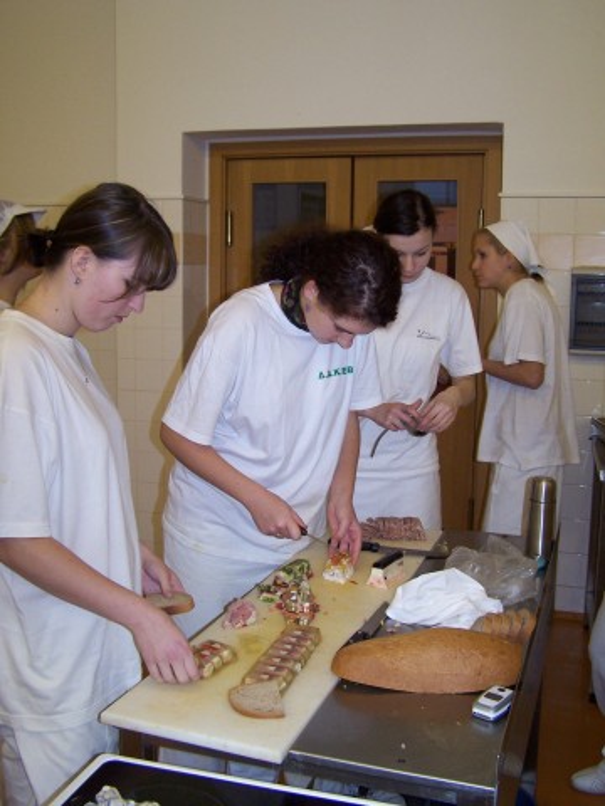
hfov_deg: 37.7
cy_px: 403
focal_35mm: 38
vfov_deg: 49.0
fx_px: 886
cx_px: 302
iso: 140
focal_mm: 6.3
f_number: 2.8
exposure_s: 1/60
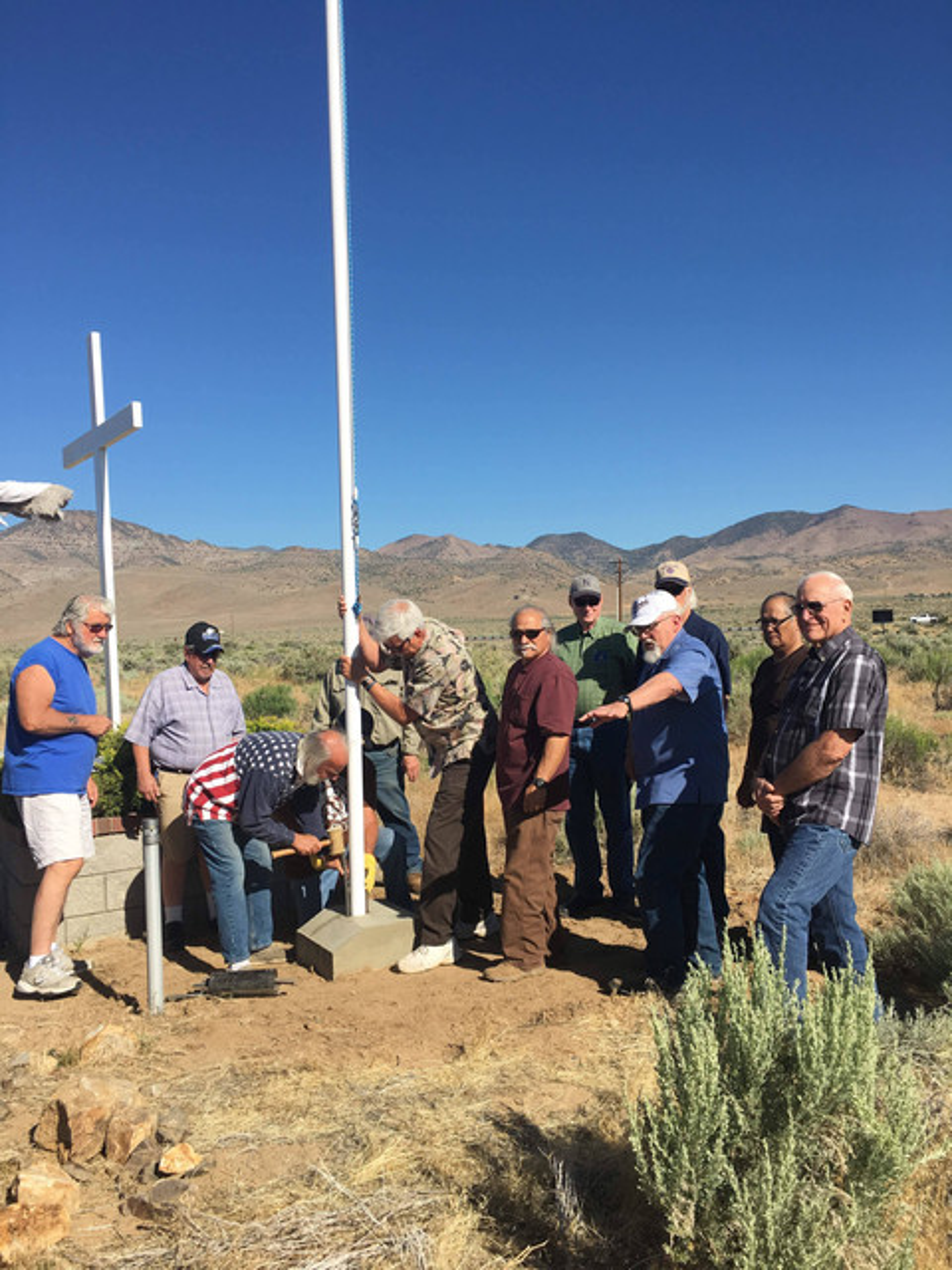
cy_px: 635
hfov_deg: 48.2
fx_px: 1063
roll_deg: +2.1
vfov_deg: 61.7
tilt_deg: -0.5
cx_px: 476
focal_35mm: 29
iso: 25
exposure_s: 1/1832
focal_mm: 4.15
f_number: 2.2
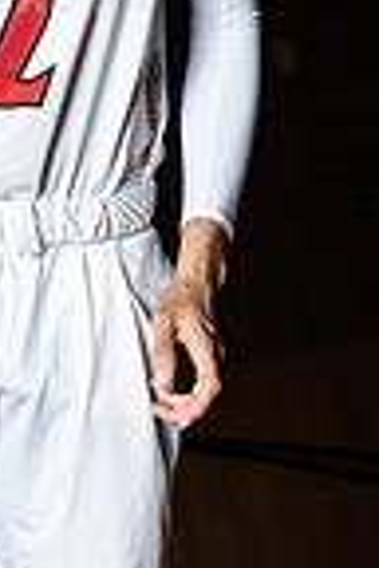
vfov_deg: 10.7
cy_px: -185
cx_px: -8
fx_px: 2953
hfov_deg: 7.3
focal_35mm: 187
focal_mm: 60
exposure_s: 1/200
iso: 320
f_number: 14
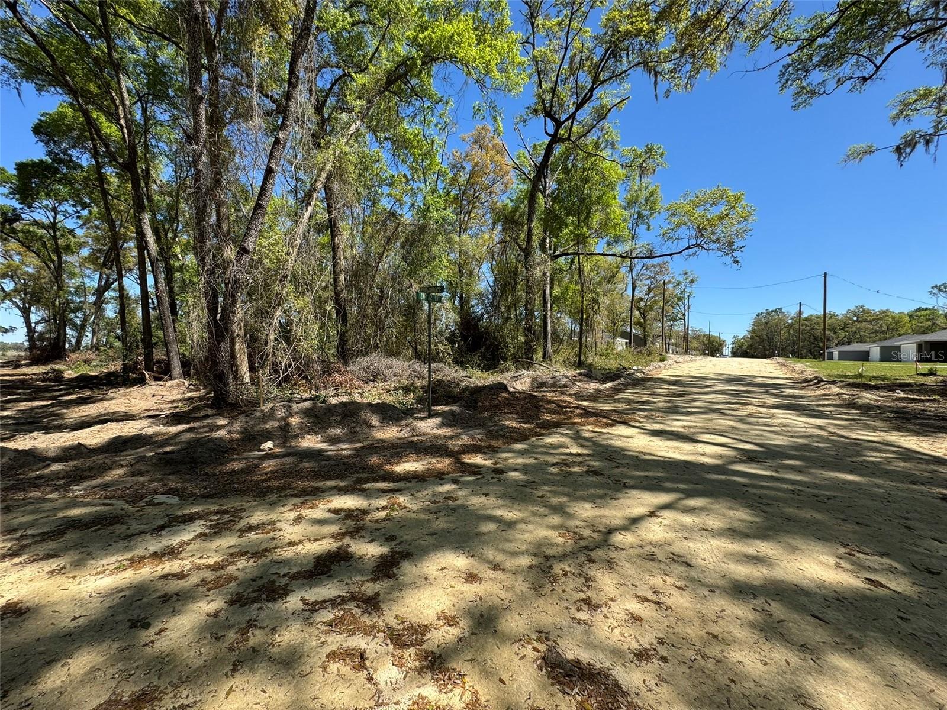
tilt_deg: +0.1
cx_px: 474
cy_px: 355
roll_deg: +0.3
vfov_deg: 85.7
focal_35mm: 14
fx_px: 383
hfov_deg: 102.1
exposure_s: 1/763
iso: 50
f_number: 2.2
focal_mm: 2.22
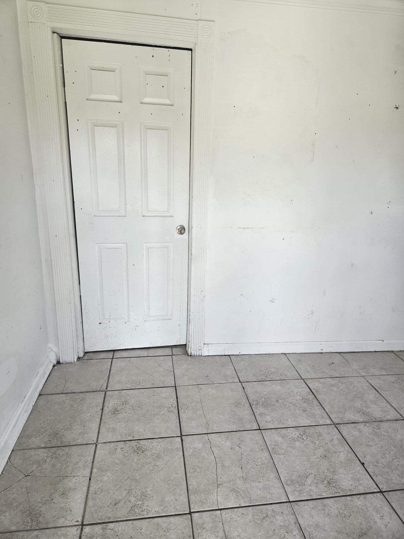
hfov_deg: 58.9
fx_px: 358
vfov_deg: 73.9
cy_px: 270
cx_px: 202
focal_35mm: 23
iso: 160
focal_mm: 5.4
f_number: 1.8
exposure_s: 1/359
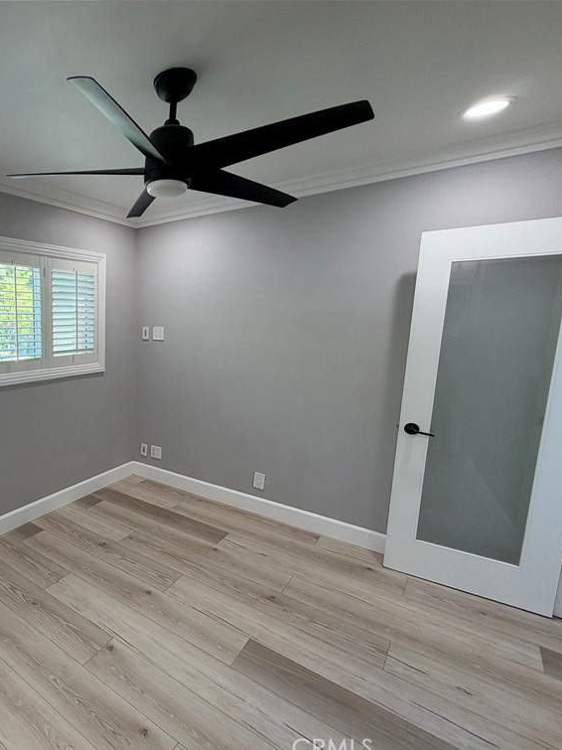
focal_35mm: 19
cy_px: 380
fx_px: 411
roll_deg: +0.2
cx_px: 82
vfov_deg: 84.7
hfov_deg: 60.7
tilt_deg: -8.2
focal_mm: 2.22
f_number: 2.2
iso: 125
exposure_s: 1/120
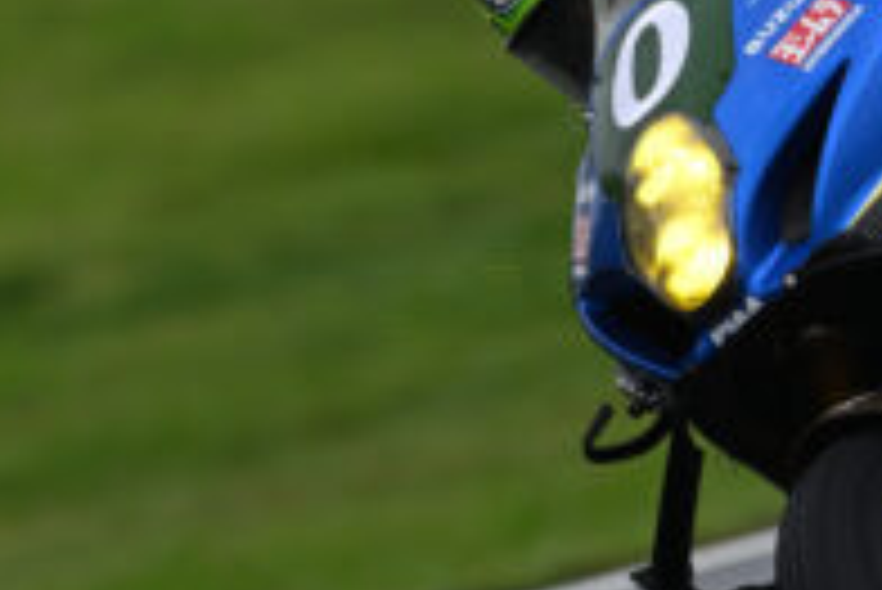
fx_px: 30965
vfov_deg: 1.1
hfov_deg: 1.6
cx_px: 1017
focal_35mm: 1263
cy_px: 304
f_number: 5.6
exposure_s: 1/500
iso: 320
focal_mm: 400
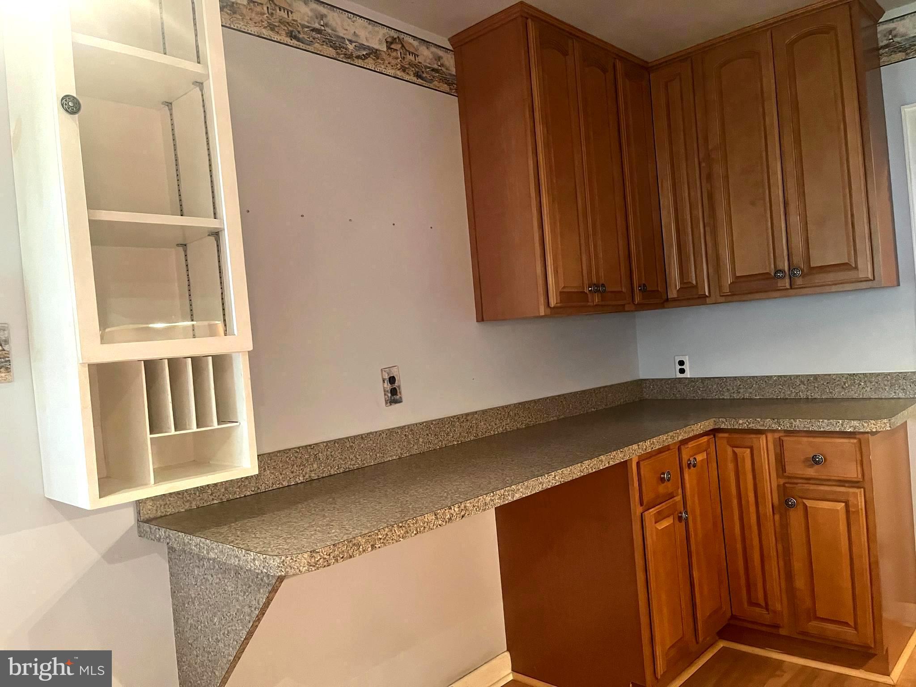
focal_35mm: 26
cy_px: 344
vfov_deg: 53.1
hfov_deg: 67.3
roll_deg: +4.2
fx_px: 688
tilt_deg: +0.1
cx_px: 458
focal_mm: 5.1
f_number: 1.6
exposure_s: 1/40
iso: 500
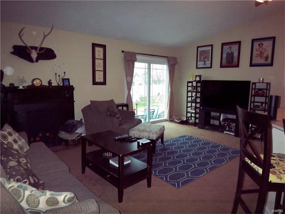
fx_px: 189
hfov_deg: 73.9
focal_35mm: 23
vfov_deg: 58.9
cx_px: 142
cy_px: 107
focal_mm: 3.8
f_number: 2.8
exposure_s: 1/30
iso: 200
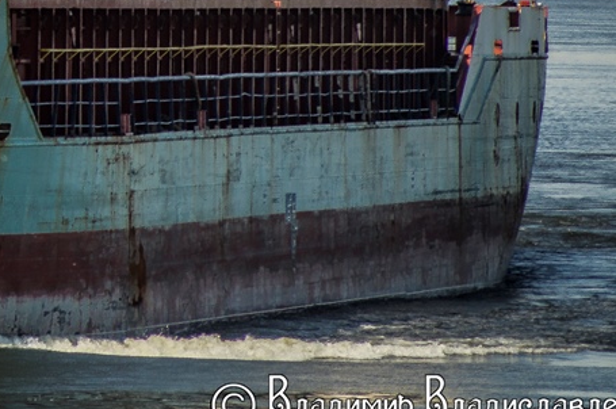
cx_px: -221
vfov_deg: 1.6
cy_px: -135
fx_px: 14643
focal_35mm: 857
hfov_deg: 2.4
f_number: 8
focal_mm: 200
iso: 100
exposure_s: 1/640
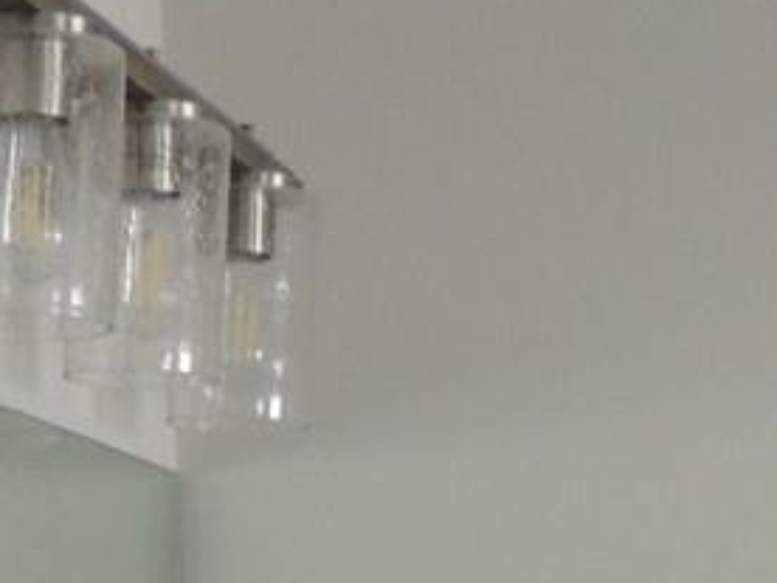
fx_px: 3120
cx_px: 90
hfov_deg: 14.1
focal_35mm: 139
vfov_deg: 9.3
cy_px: 1518
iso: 400
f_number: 3
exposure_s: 1/20
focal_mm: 4.3
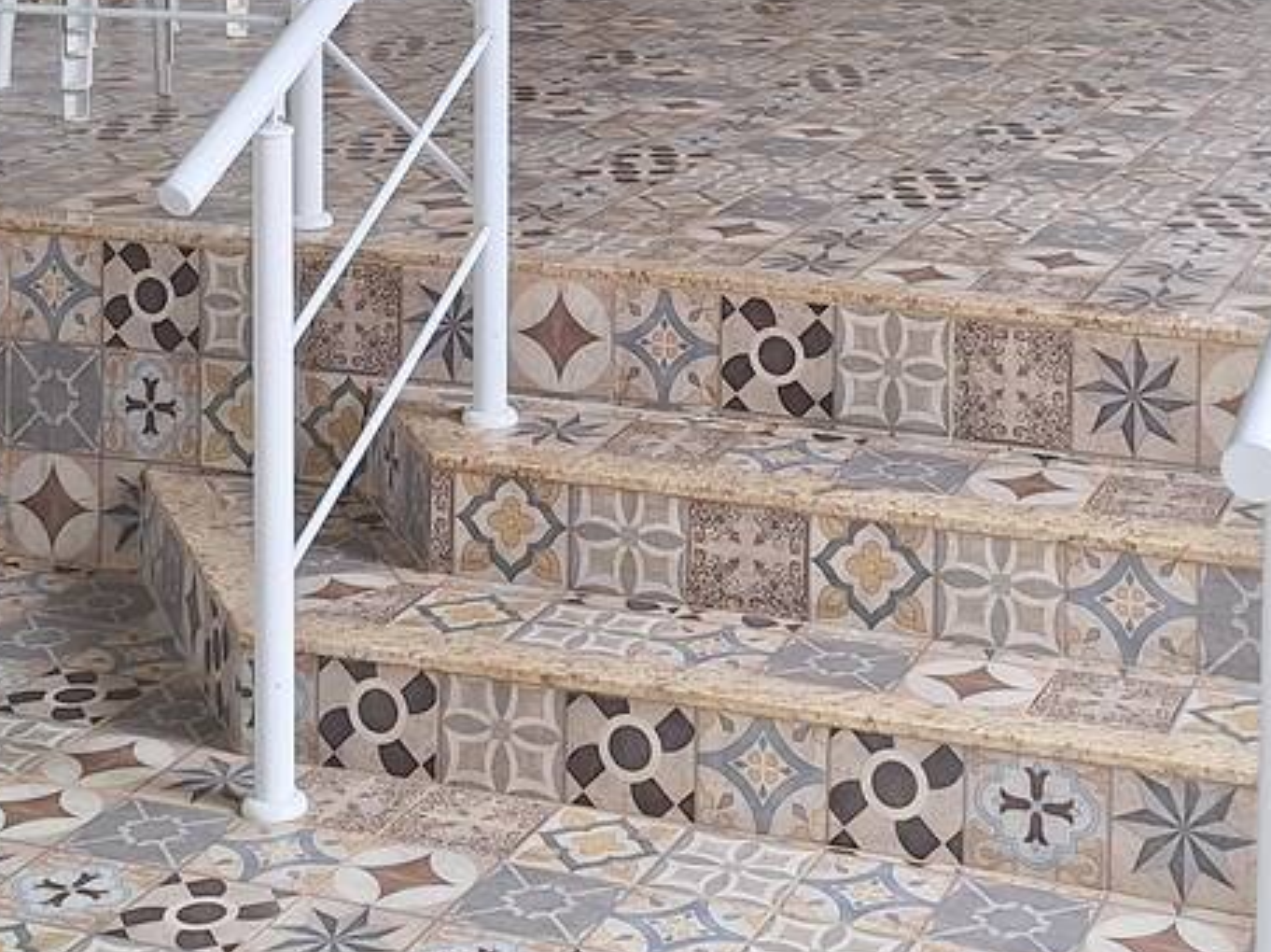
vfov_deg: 19.0
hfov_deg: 26.7
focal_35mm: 73
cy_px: -188
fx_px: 2679
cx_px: 719
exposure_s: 1/120
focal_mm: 5.54
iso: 40
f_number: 1.8
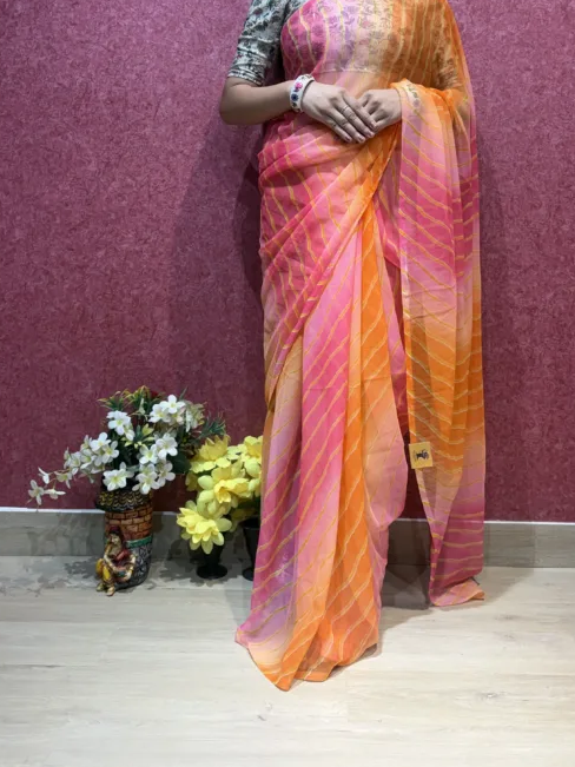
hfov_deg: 39.5
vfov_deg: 50.2
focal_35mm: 36
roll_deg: -1.3
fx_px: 798
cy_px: 241
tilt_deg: -1.5
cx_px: 343
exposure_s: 1/100
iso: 50
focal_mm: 5.96
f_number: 1.6
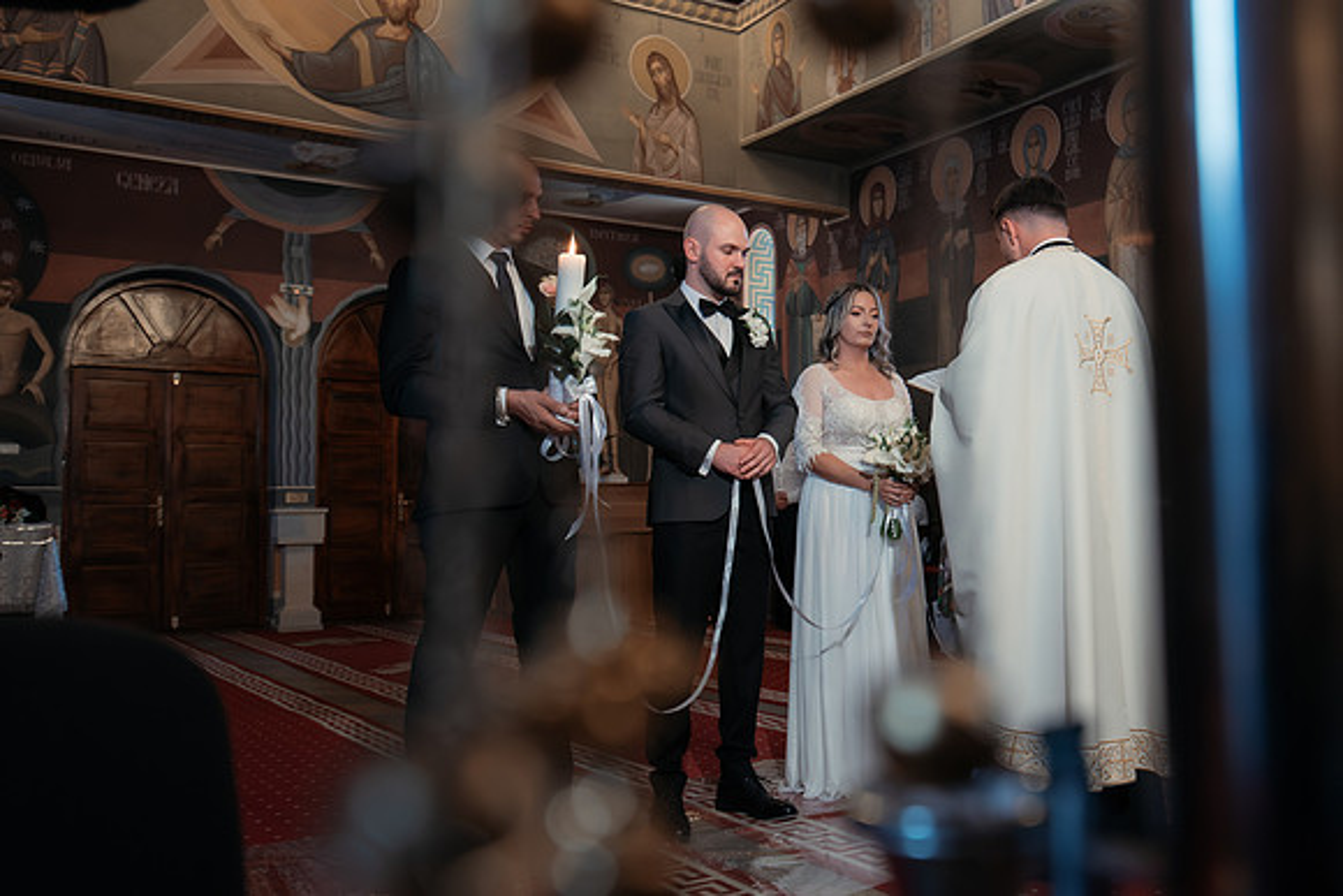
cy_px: 473
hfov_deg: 53.7
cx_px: 896
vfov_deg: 38.2
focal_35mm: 35
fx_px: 1295
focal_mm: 26
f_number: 2.8
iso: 3200
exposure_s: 1/125
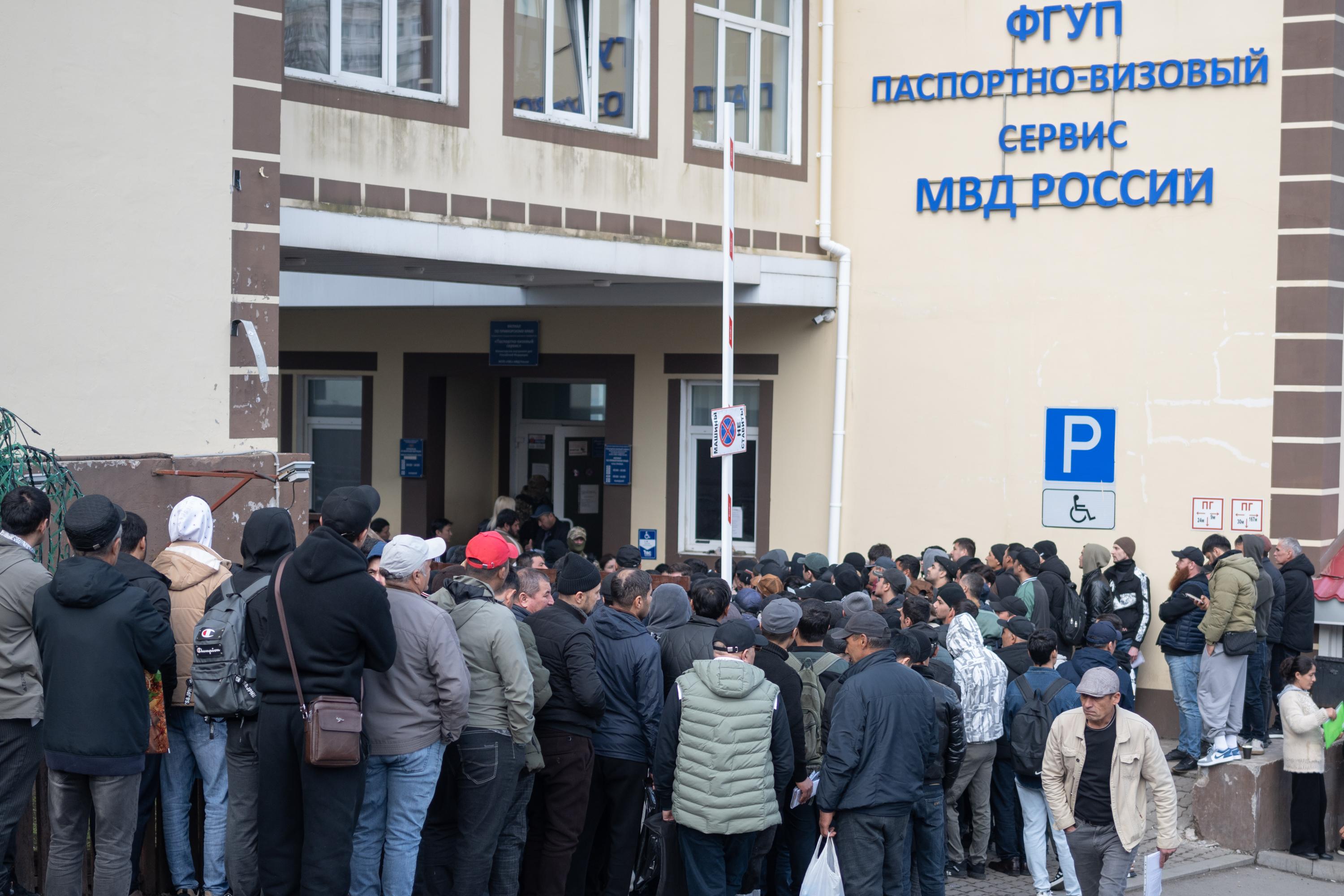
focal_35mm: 63
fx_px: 2348
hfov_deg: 31.9
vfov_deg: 21.6
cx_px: 674
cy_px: 468
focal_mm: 40
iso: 200
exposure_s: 1/2000
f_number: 2
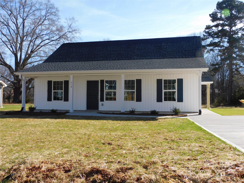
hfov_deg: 52.6
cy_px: 92
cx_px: 122
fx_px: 247
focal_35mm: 35
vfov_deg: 40.7
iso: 125
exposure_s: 1/800
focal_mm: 6.3
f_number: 3.8
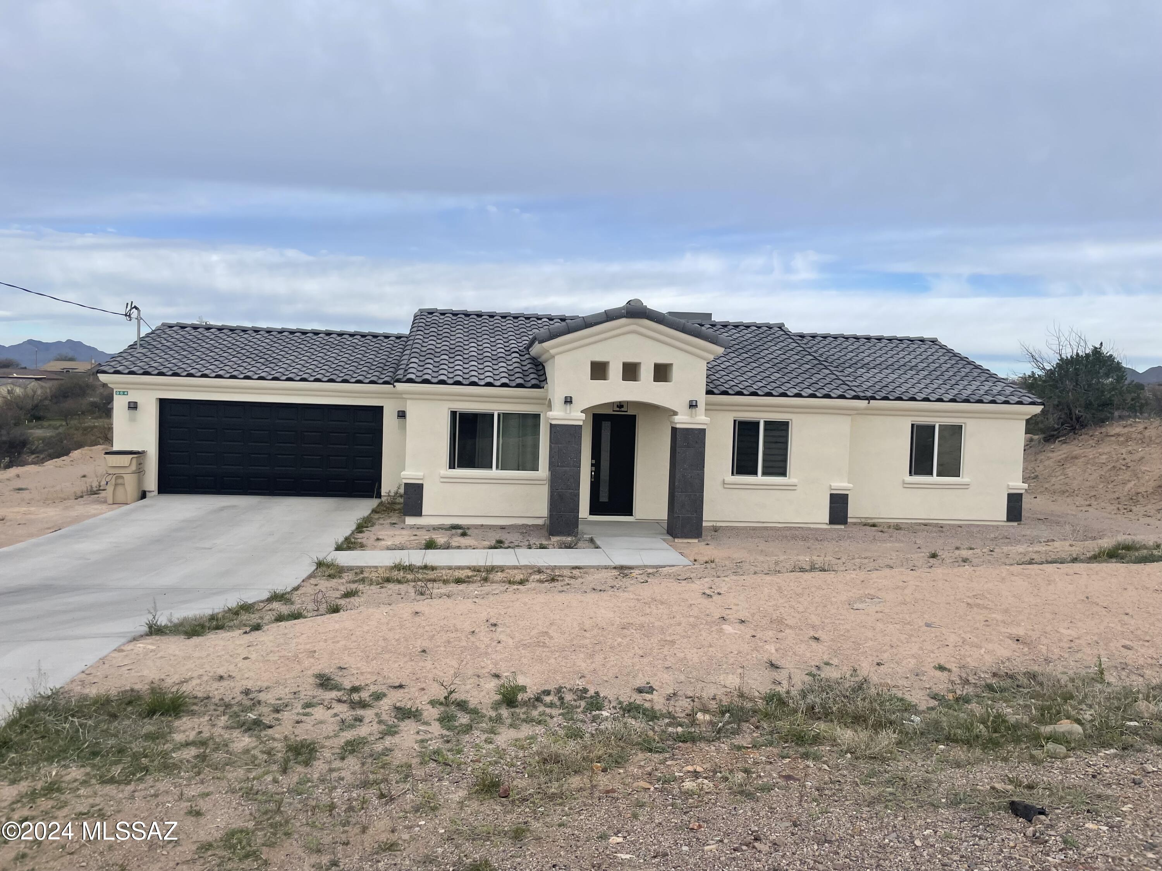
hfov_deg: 67.3
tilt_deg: -2.3
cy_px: 436
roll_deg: -2.1
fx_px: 873
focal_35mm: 26
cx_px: 581
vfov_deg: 53.1
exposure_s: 1/2817
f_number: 1.6
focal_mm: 4.2
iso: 32
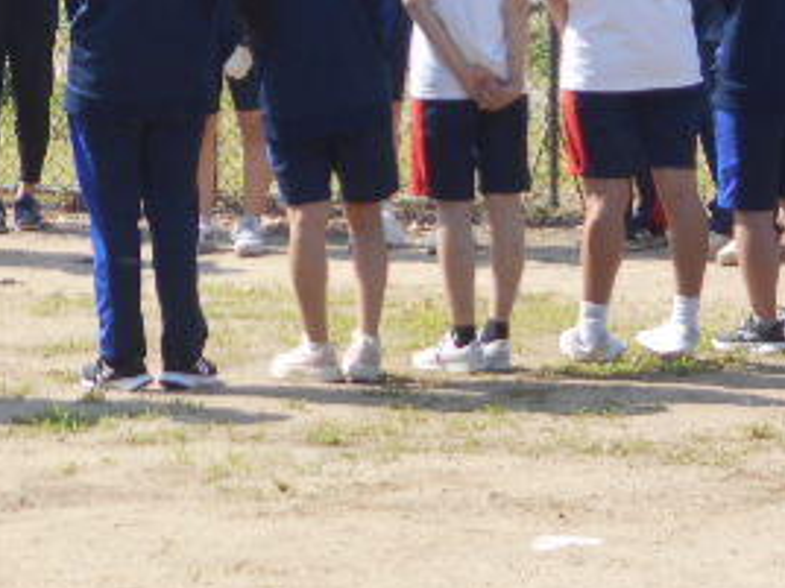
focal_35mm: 236
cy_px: -3
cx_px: 91
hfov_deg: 8.4
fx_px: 5352
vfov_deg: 6.3
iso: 80
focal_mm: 17.6
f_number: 5.5
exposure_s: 1/200
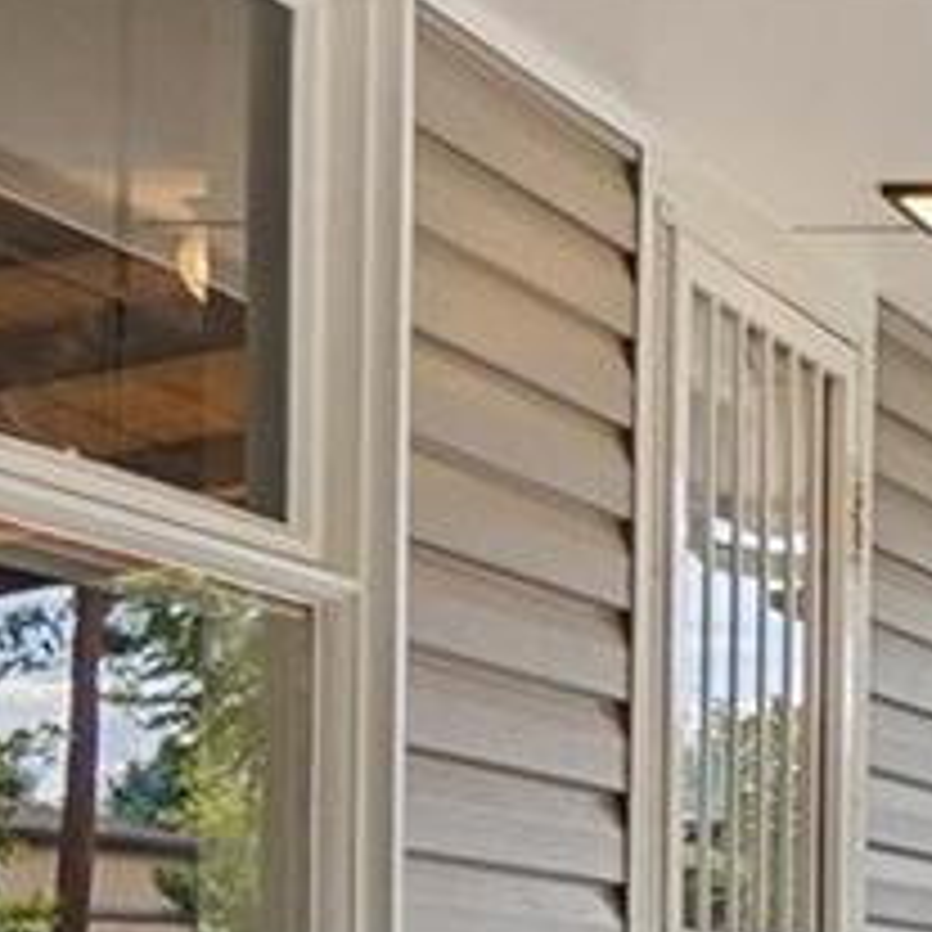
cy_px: 1148
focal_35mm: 118
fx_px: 3594
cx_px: 1999
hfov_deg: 12.5
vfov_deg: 14.3
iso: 100
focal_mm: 12
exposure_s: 1/40
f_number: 8
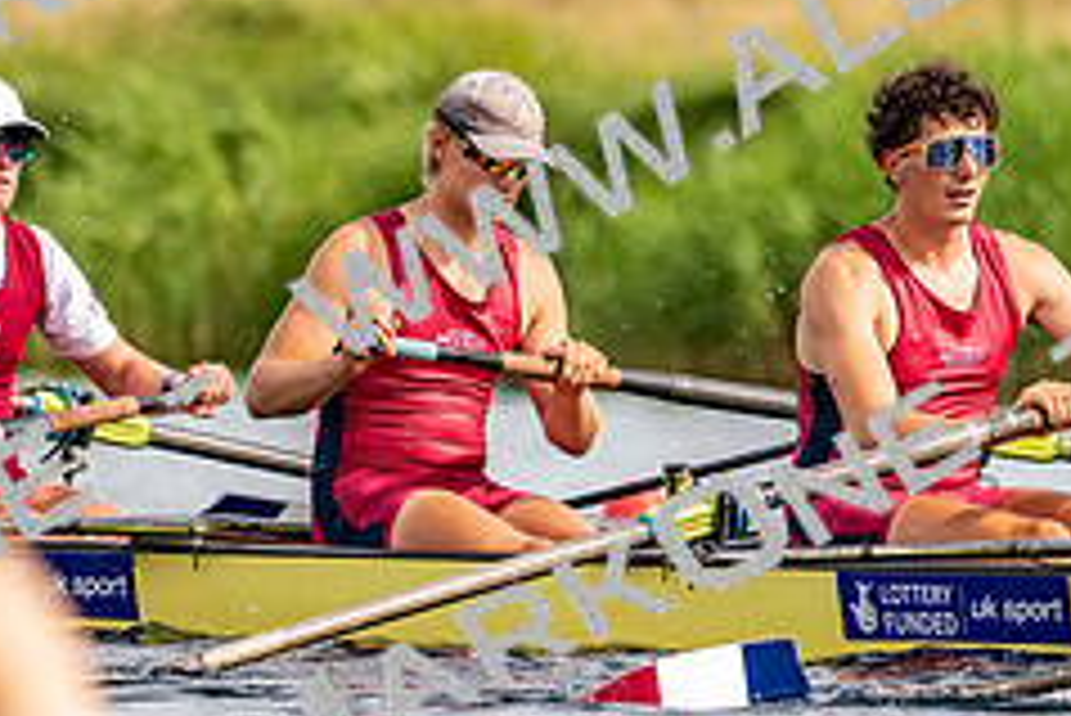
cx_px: 846
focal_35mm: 976
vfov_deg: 1.4
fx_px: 29053
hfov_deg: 2.1
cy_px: 367
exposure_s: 1/2500
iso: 400
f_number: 4.5
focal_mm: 400
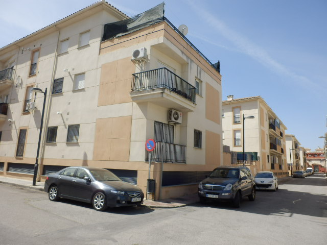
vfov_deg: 56.8
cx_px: 164
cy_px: 122
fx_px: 227
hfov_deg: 71.6
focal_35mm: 24
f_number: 7.9
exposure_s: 1/125
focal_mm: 4.2
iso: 80
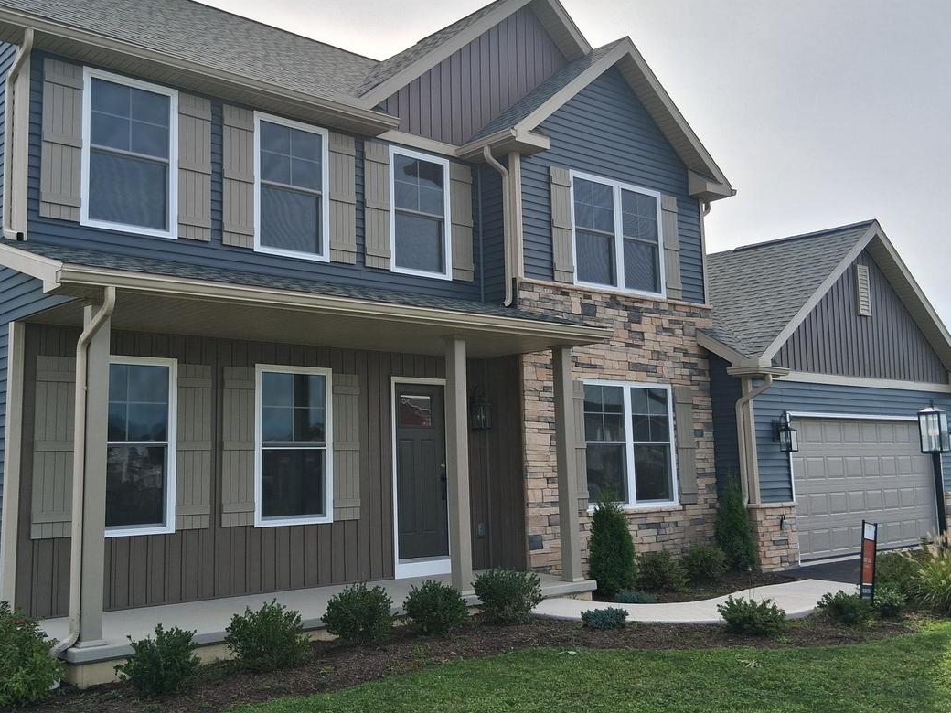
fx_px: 989
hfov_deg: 51.1
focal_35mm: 36
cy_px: 335
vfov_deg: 39.6
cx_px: 390
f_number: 1.8
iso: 25
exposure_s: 1/812
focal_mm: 3.98
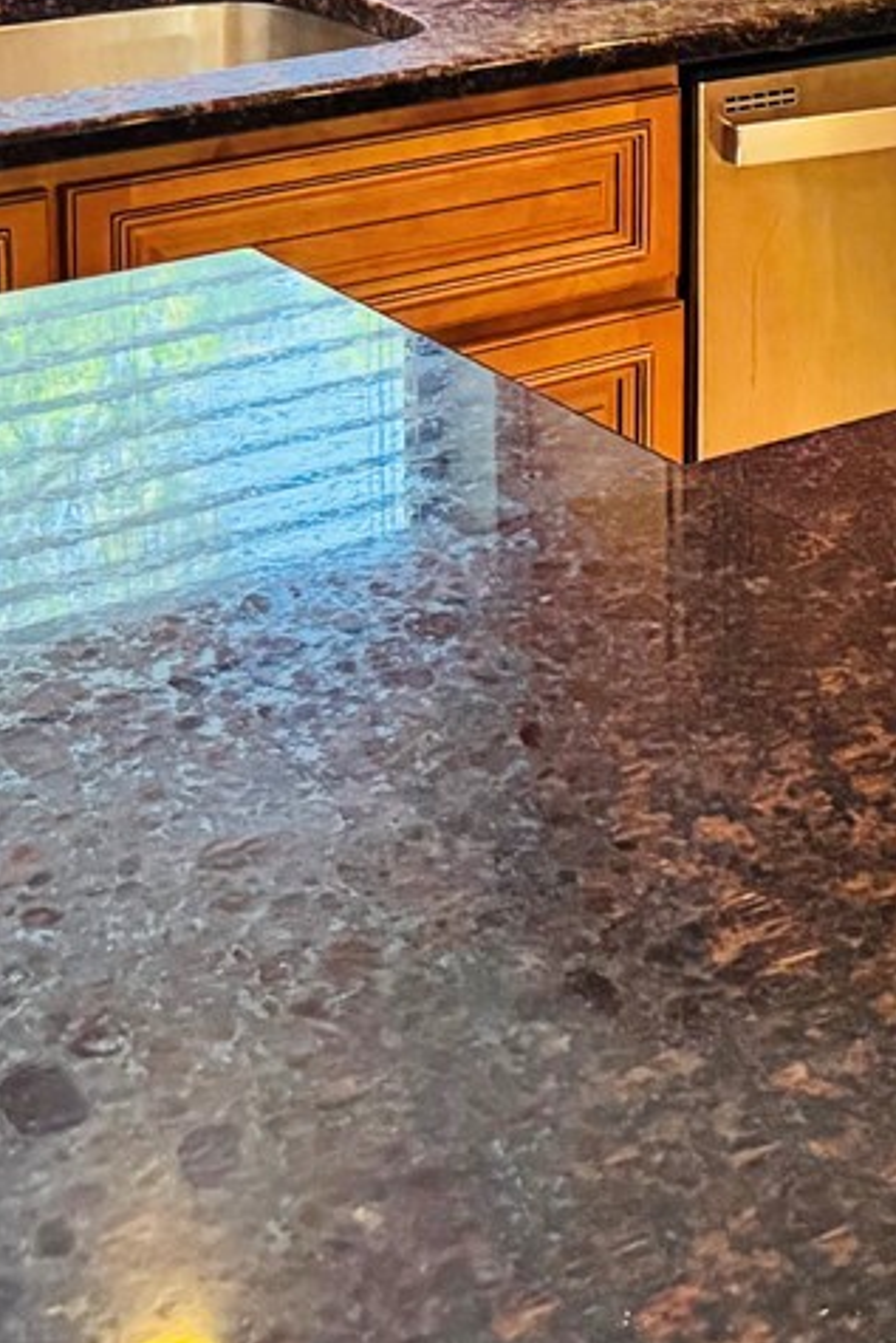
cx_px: 1351
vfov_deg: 22.2
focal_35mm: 84
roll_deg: -2.2
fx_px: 3133
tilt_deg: -7.6
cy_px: -294
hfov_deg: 15.1
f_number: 1.78
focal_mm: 6.76
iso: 500
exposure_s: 1/60
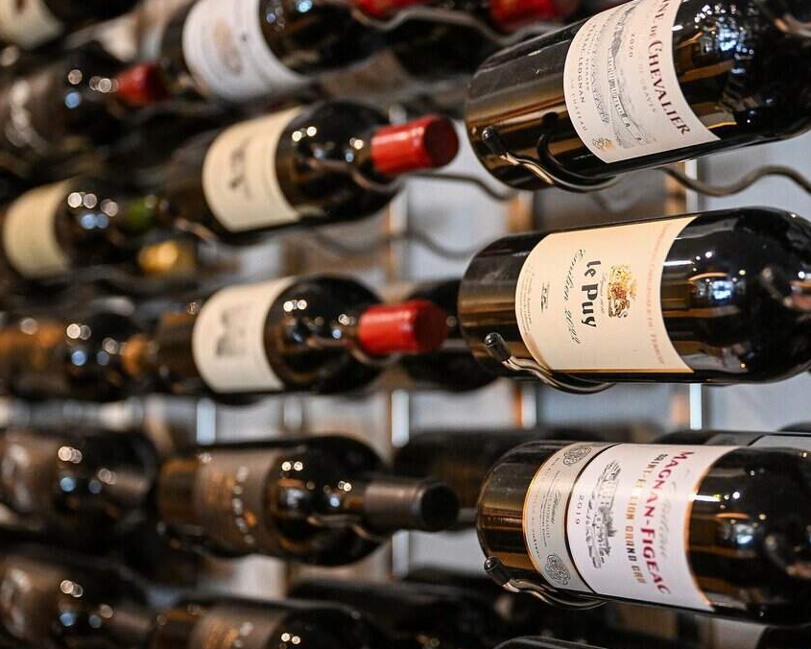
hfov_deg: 27.7
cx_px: 562
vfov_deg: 22.5
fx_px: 1632
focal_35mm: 68
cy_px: 287
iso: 5000
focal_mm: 51
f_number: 2.8
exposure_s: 1/200
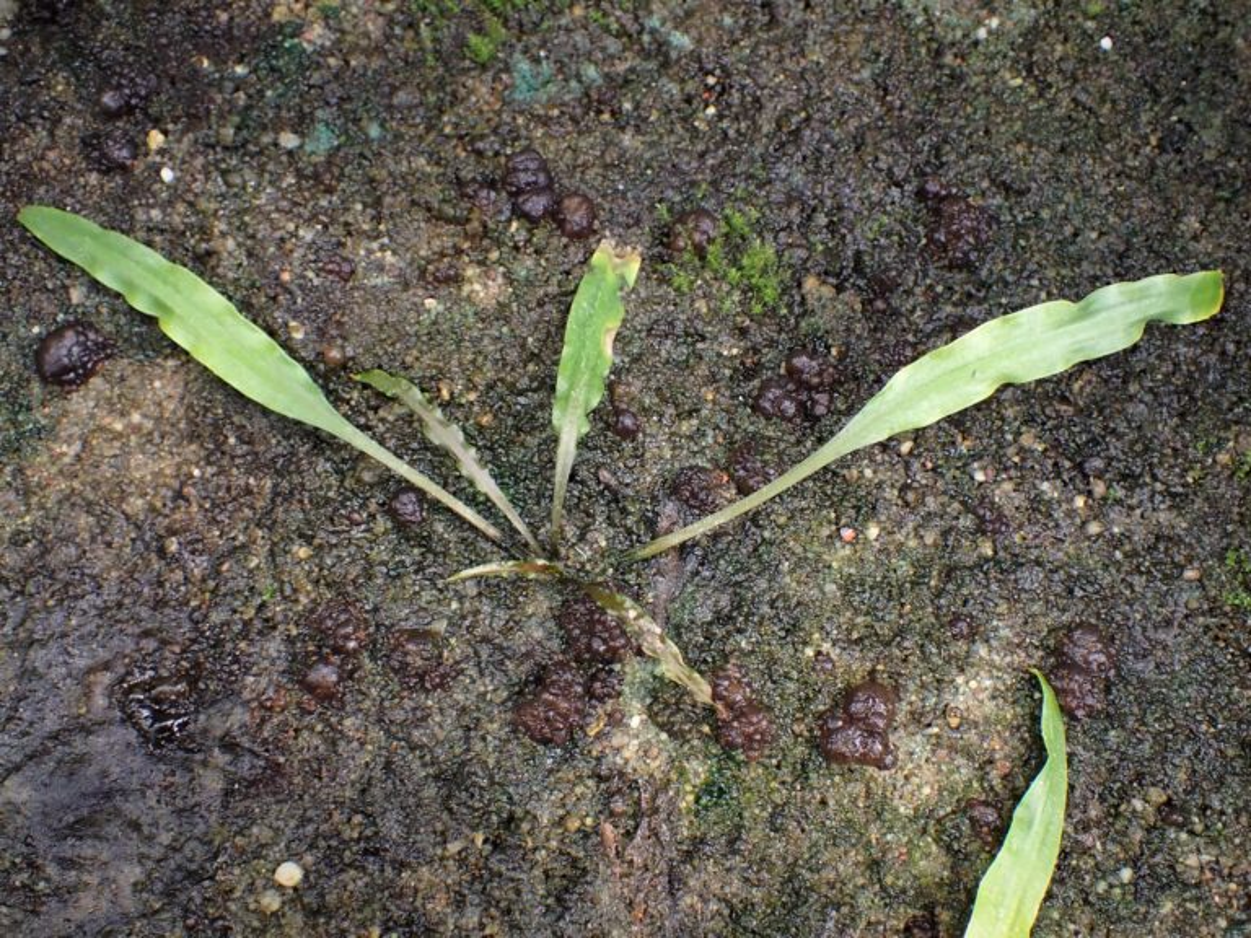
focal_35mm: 32
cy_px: 469
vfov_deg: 44.2
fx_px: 1156
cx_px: 626
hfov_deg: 56.8
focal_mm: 5.79
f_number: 2.4
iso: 200
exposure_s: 1/125
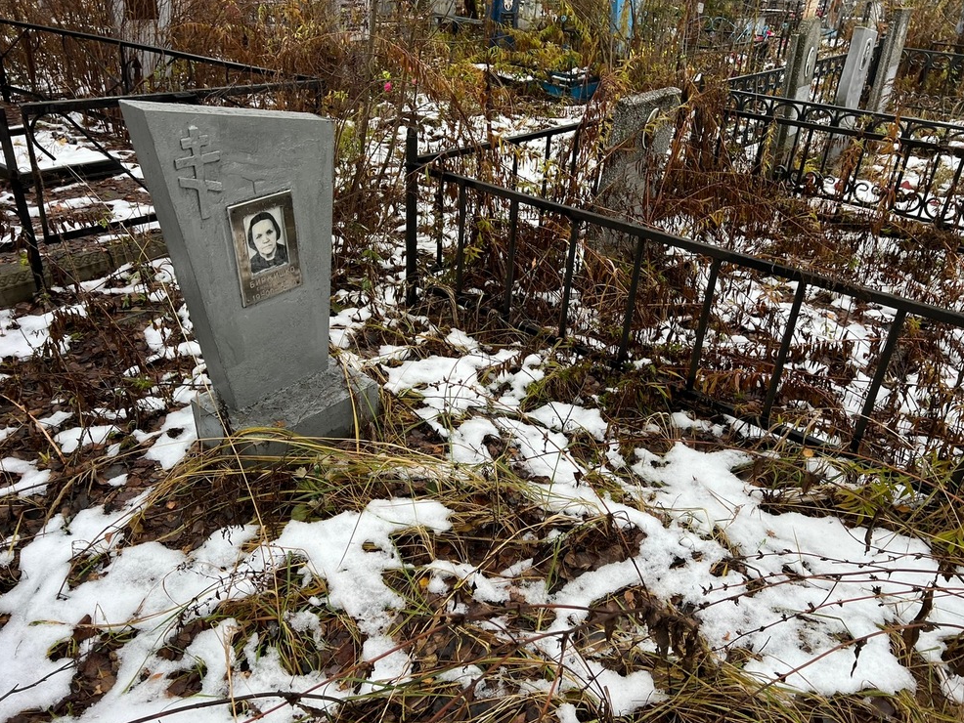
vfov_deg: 51.4
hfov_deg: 65.3
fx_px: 752
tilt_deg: -27.2
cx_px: 497
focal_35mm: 27
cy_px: 352
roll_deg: +2.0
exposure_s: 1/160
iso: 40
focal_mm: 5.7
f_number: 1.5
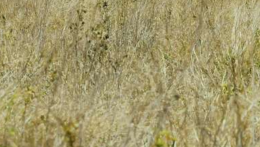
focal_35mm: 551
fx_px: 3801
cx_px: 350
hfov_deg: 3.9
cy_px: -123
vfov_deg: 2.2
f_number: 6.3
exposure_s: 1/400
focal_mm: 70
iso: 125
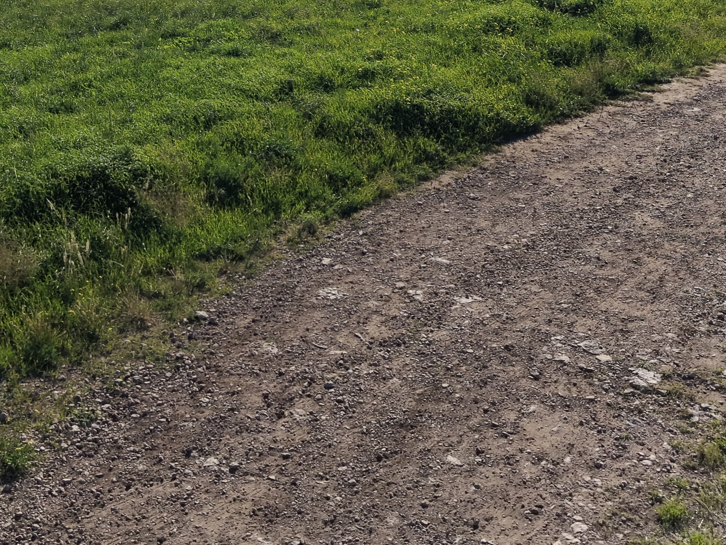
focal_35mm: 66
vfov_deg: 21.0
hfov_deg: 28.3
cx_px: 70
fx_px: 1384
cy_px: -83
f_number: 1.8
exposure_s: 1/8000
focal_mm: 8.67
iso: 280
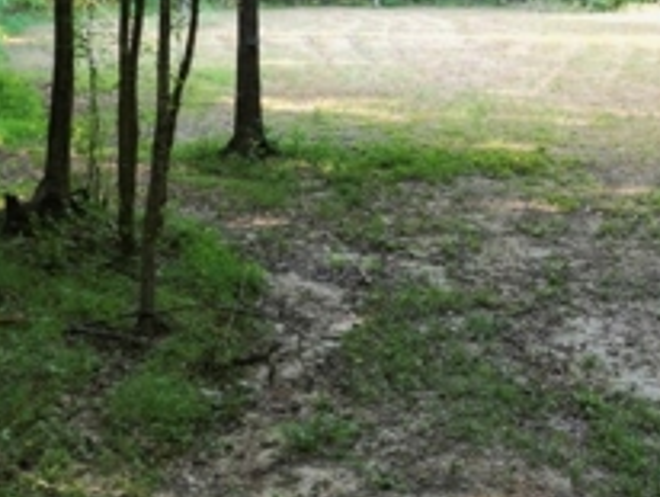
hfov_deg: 31.0
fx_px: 1183
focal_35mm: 62
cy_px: 19
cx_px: 229
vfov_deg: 22.9
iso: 100
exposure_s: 1/80
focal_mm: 6.72
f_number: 1.7
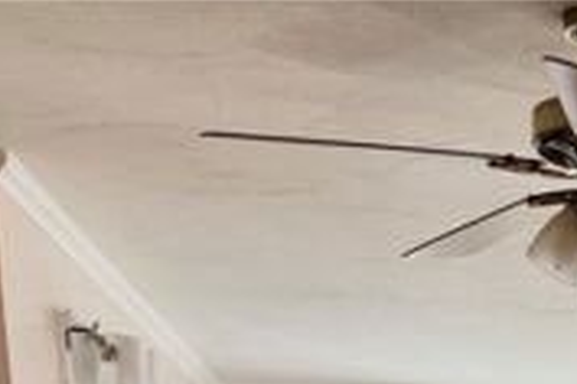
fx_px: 1811
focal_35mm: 113
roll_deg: +0.6
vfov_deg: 10.2
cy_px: 973
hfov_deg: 14.2
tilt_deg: -8.7
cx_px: 1249
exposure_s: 1/192
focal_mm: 6.76
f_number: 1.78
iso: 80
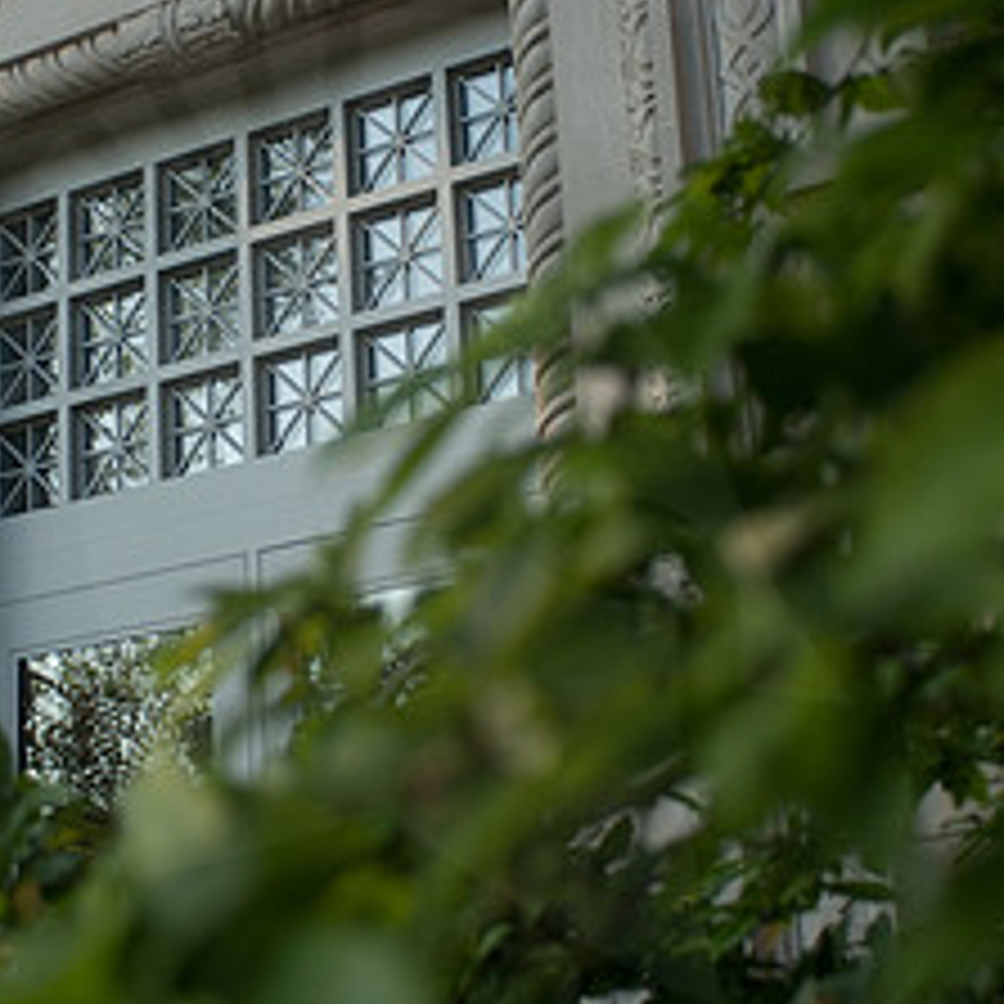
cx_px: 335
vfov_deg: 23.9
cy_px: 365
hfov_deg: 23.9
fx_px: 2363
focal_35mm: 72
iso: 100
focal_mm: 28
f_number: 11
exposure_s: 1/320
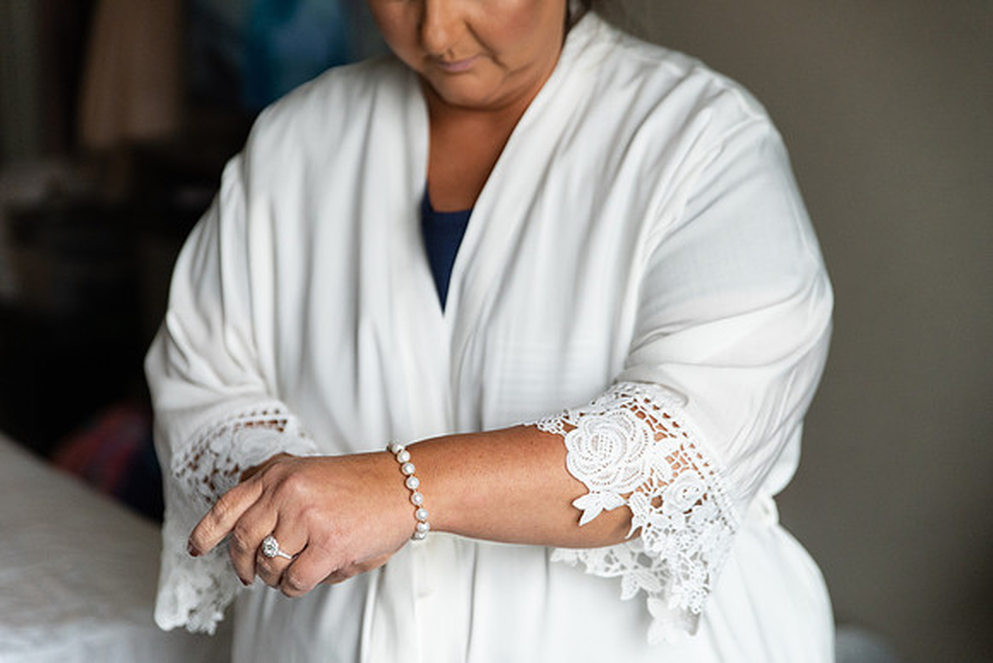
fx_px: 1931
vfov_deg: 19.5
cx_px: 496
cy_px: 332
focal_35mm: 70
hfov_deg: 28.8
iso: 2000
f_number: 2.8
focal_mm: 70
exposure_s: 1/2000
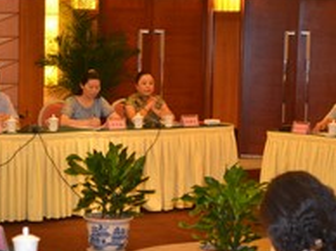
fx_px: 1008
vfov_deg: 14.2
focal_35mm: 104
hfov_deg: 18.6
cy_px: 165
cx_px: 23
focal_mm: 28
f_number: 4.8
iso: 640
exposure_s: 1/60
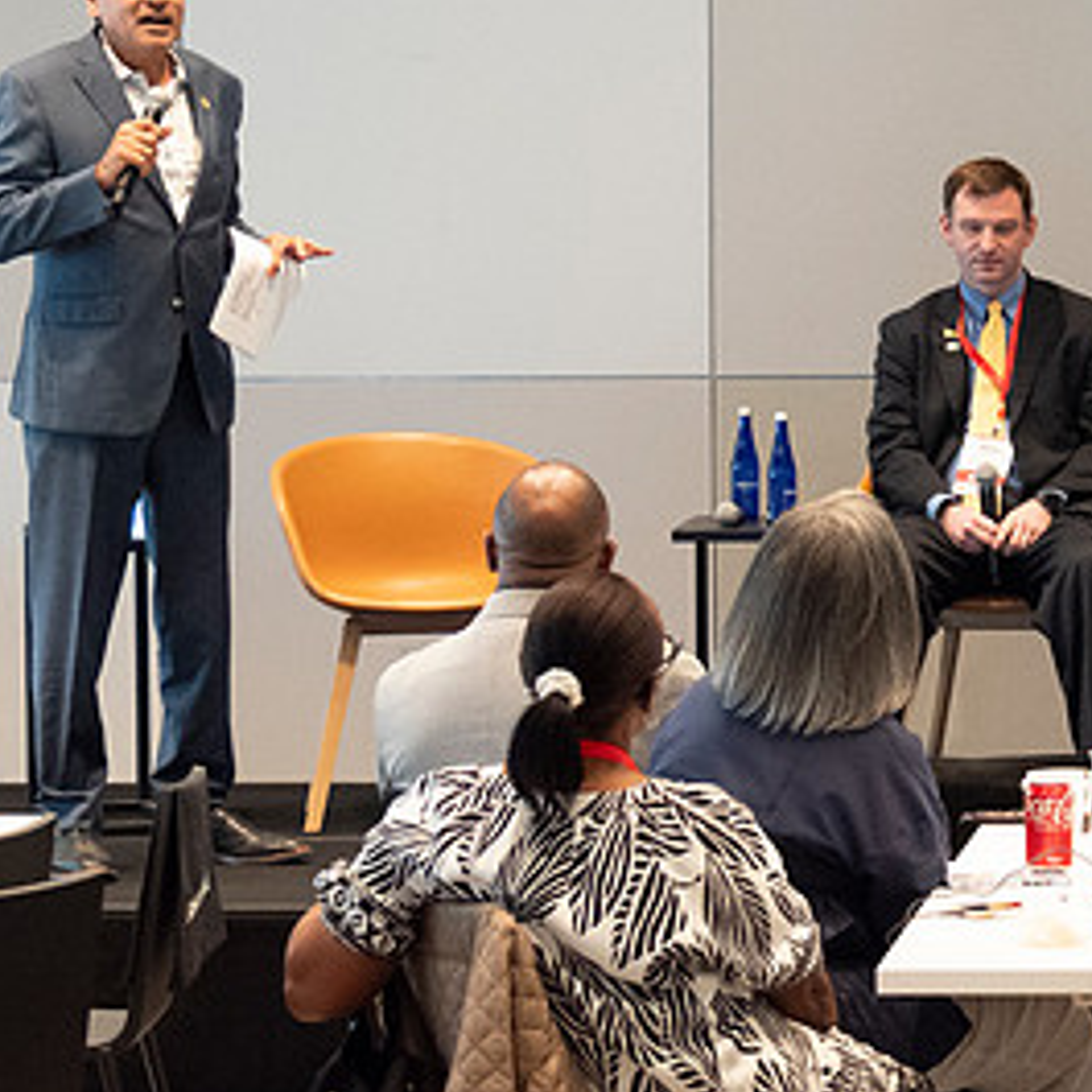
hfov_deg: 11.9
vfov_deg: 12.0
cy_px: 550
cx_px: 1125
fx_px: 5175
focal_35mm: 145
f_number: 5.3
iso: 5000
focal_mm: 52
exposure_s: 1/60
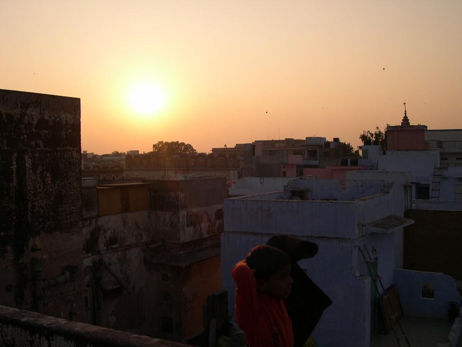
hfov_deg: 49.0
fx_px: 507
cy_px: 174
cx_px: 231
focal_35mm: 38
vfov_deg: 37.7
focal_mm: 8
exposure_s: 1/187
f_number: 7.6
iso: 100
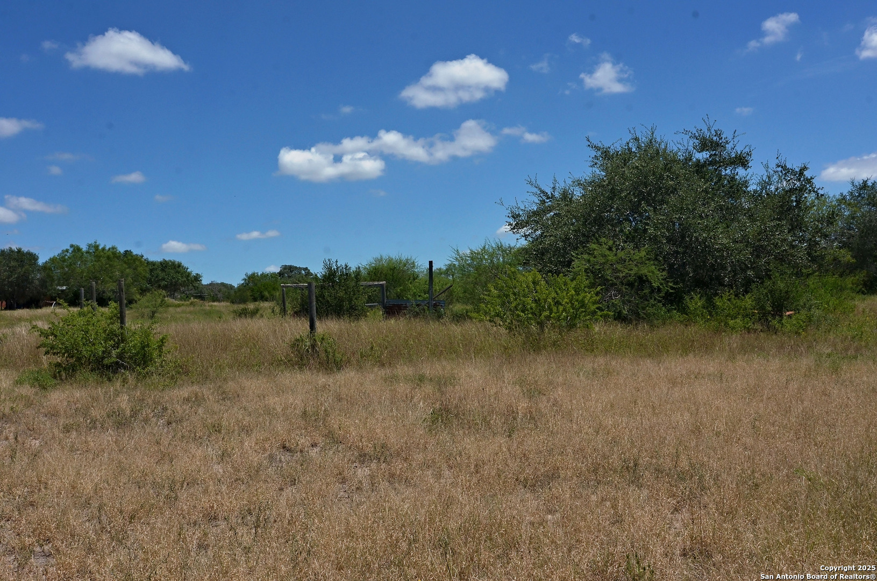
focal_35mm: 36
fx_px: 875
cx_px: 438
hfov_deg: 53.2
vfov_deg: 36.7
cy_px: 290
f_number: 10
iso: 250
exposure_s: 1/1000
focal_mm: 24
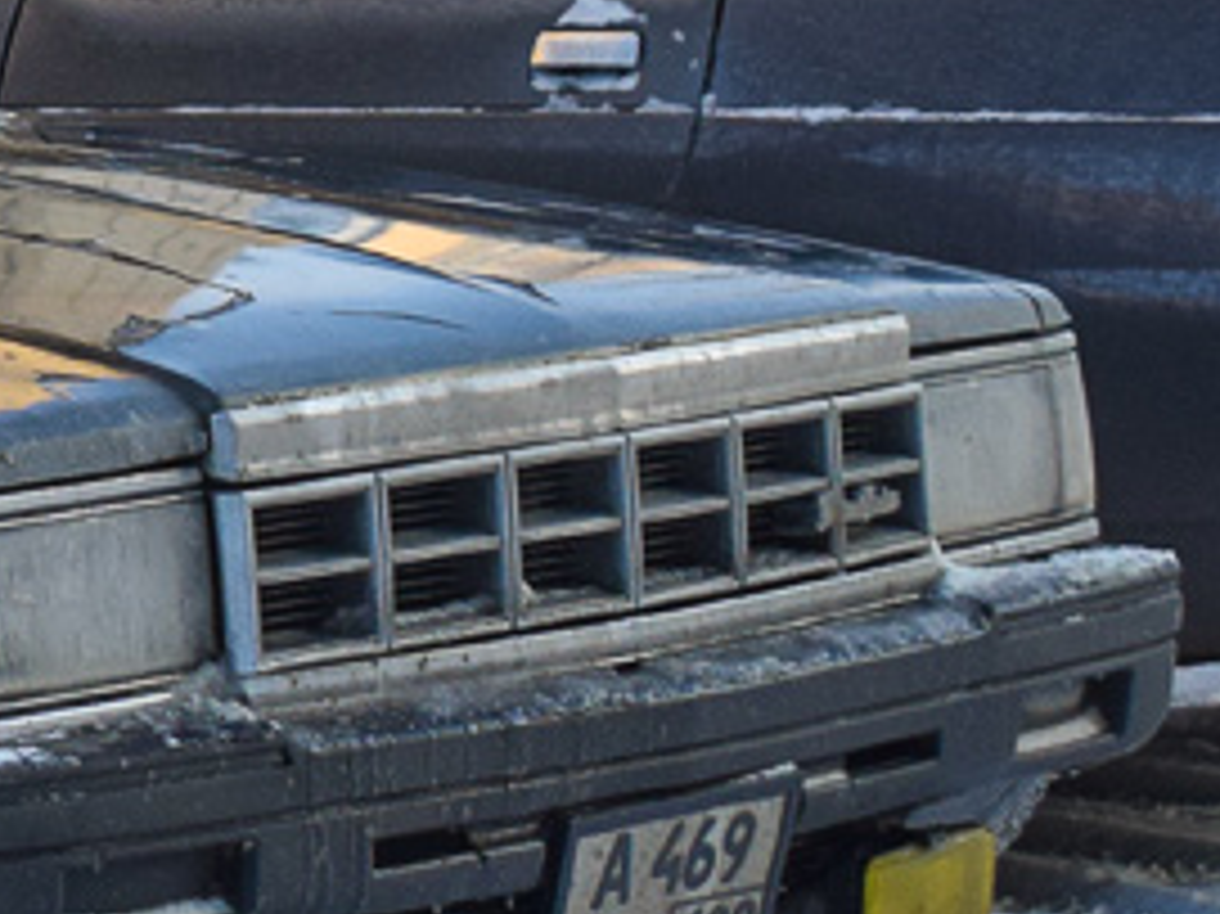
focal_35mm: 198
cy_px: -50
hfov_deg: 9.5
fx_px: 6980
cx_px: -927
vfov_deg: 7.5
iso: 800
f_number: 6.3
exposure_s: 1/800
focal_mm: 31
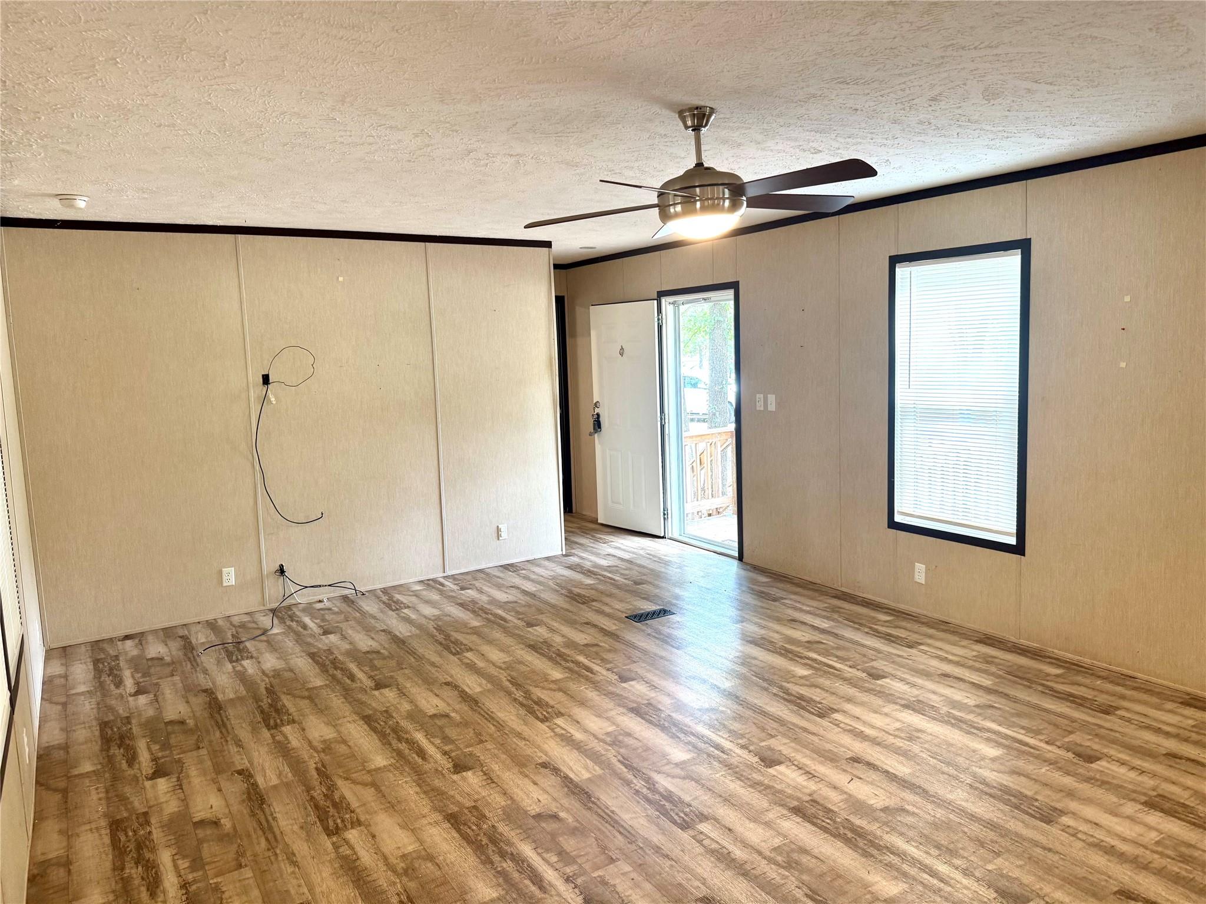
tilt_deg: -6.5
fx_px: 836
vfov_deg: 56.8
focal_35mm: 24
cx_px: 603
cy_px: 452
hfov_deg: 71.6
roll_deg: +1.7
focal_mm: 6.76
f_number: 1.78
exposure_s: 1/60
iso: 160
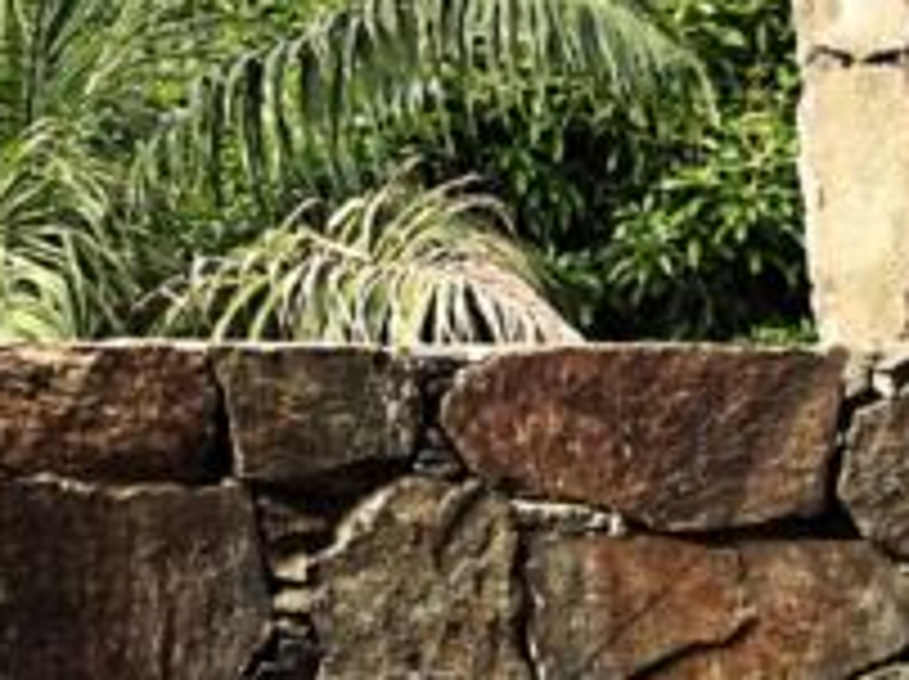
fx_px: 2413
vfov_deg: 16.0
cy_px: 356
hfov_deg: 19.5
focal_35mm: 92
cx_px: -302
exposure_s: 1/527
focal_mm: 4.15
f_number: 2.2
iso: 32
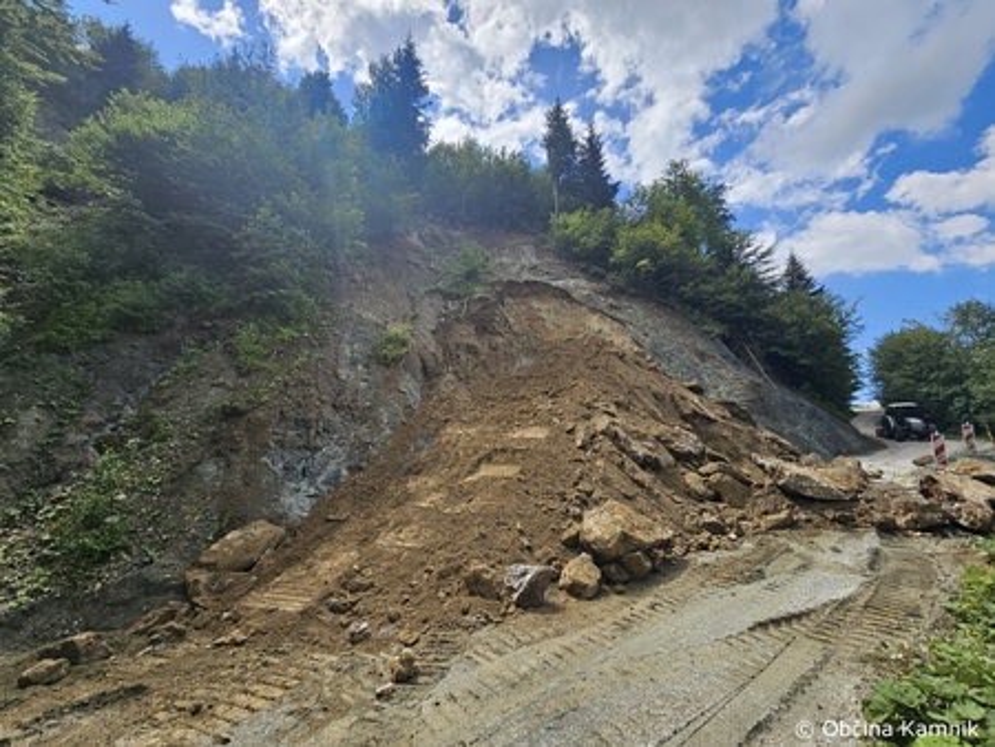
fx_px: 374
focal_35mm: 13
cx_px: 498
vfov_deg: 90.0
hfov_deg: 106.2
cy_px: 374
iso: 50
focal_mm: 2.2
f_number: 2.2
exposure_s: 1/1610
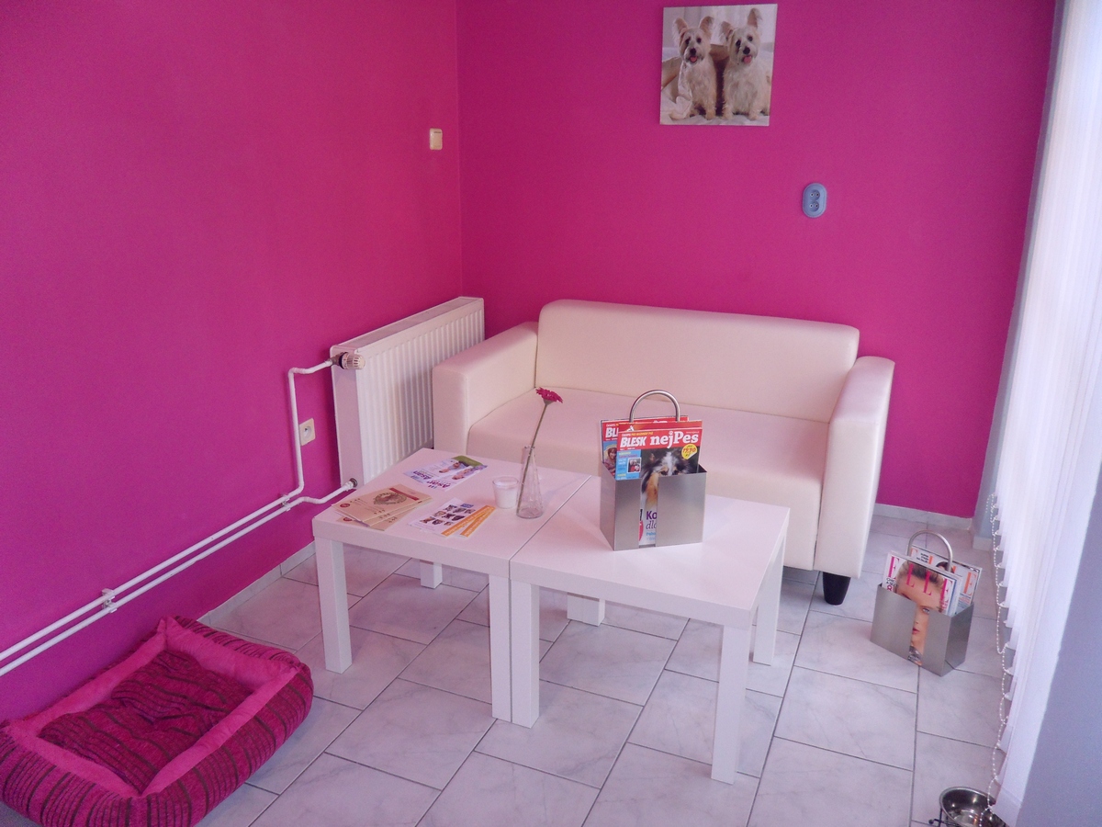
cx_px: 551
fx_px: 860
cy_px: 414
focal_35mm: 27
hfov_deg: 65.3
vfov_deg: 51.4
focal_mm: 4.9
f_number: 3.5
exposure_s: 1/45
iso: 200
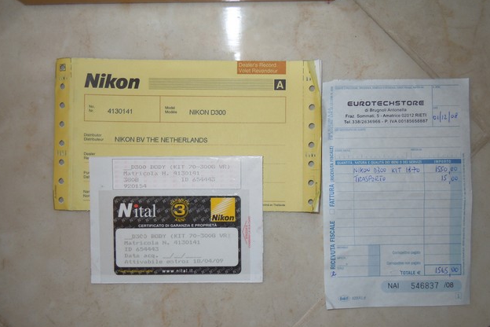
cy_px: 171
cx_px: 247
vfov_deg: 41.1
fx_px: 436
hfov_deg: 58.7
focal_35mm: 32
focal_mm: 5.4
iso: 100
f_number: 3.5
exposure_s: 1/30
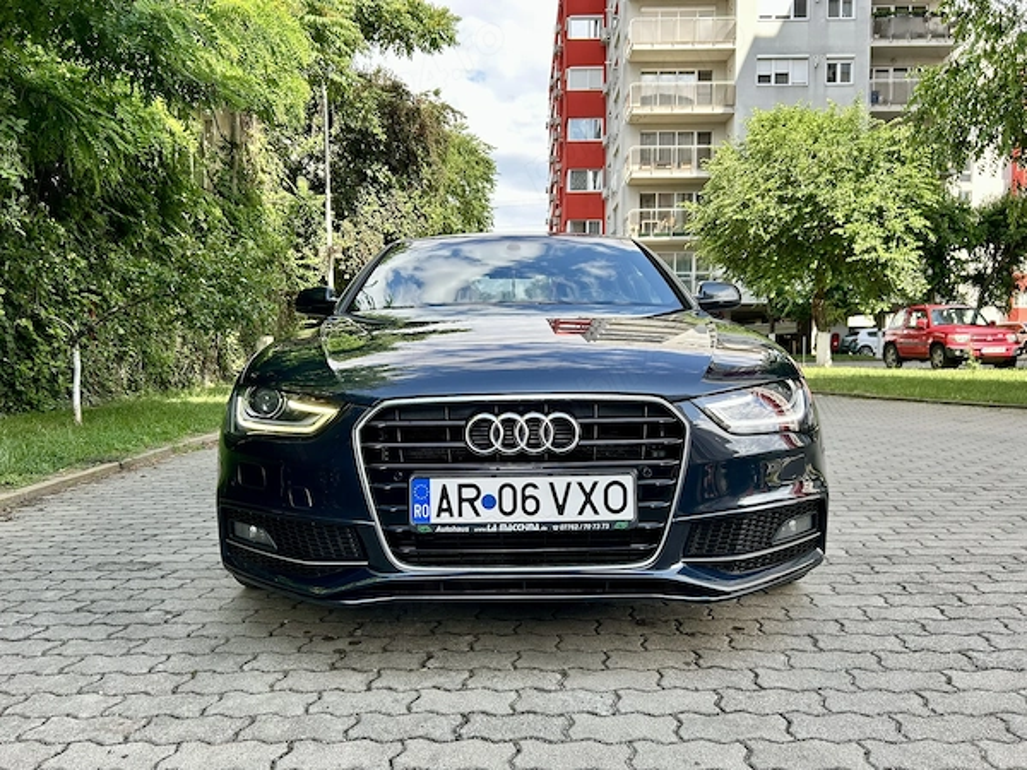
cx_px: 514
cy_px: 385
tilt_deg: -3.0
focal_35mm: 26
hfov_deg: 67.3
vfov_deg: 53.1
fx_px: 771
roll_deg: +0.1
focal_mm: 5.7
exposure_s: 1/597
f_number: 1.5
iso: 50
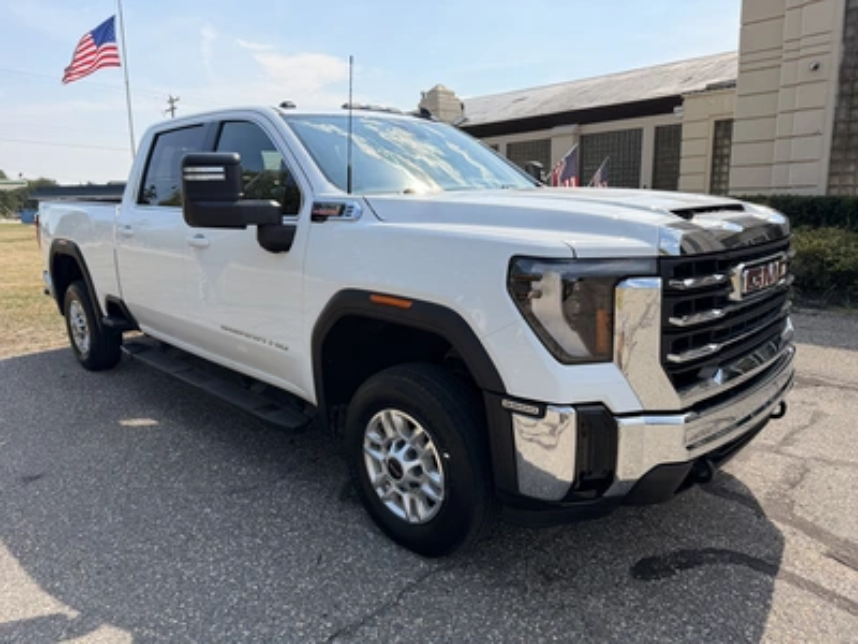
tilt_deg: -11.5
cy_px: 322
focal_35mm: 24
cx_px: 429
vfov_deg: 56.8
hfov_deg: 71.6
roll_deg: +1.4
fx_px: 595
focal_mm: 6.76
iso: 100
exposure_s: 1/4167
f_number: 1.78
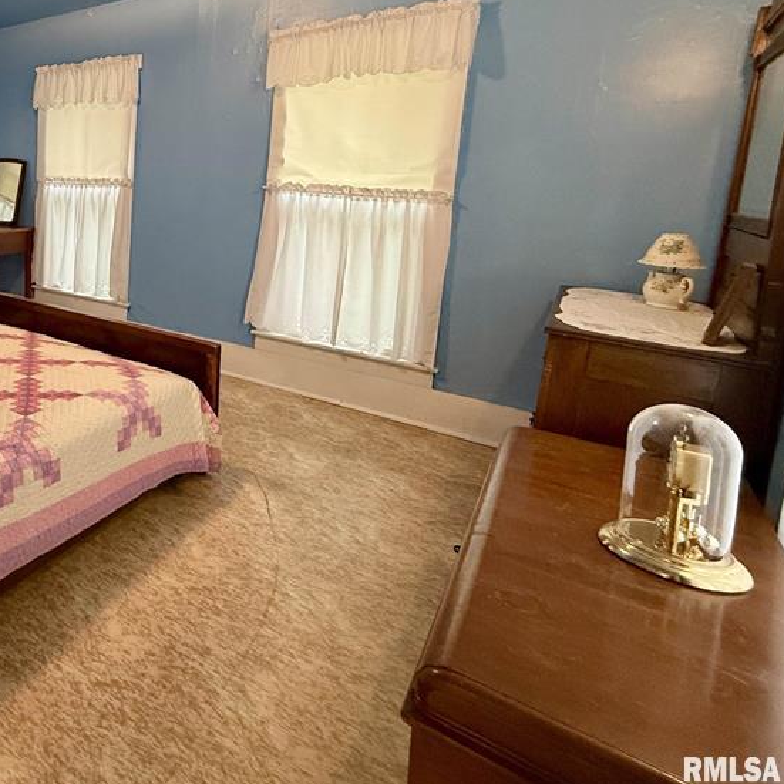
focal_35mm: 23
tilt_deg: -6.3
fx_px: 589
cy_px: 246
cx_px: 63
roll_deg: -1.7
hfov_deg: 56.8
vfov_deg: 65.1
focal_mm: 2.22
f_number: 2.2
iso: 400
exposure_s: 1/60
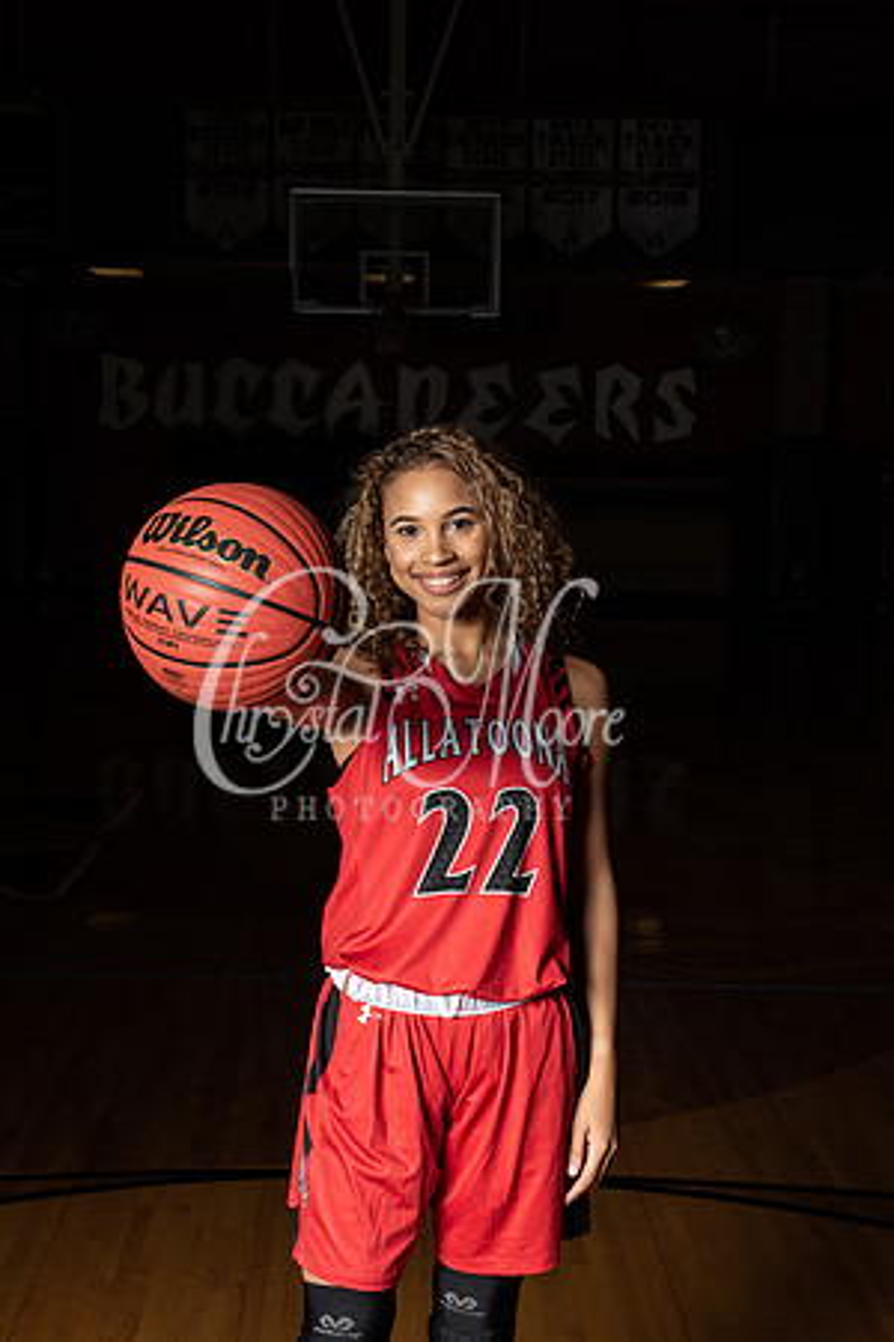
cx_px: 447
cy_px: 671
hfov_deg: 19.5
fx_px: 2607
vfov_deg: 28.8
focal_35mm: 70
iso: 320
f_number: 14
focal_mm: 70
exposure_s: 1/200
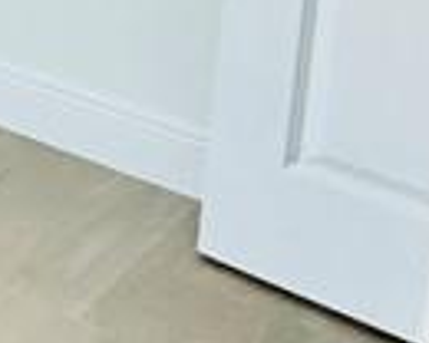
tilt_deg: -6.6
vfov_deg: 12.3
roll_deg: -1.0
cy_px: -386
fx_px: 1371
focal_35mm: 108
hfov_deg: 11.1
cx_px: -861
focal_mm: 2.22
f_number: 2.2
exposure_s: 1/120
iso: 160
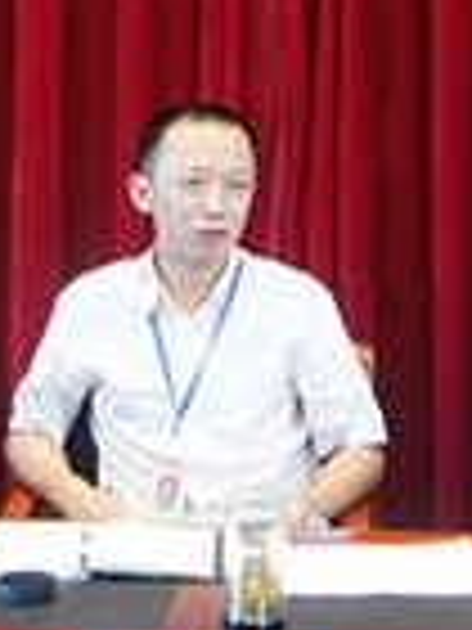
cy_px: -65
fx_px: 1854
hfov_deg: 14.5
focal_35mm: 102
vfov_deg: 18.5
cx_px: 202
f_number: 3.5
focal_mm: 18
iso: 640
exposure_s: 1/30
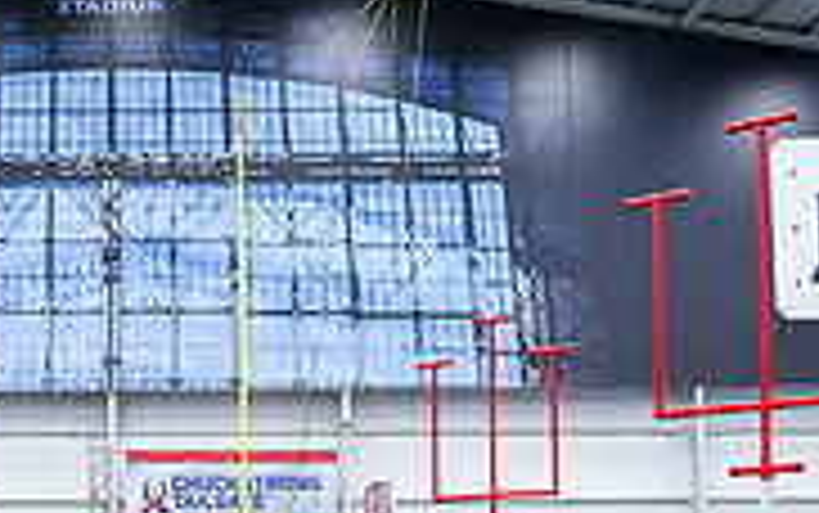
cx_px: 110
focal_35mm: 83
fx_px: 1854
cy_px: 485
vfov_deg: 15.5
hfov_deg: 24.3
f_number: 2.8
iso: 1250
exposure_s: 1/200
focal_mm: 24
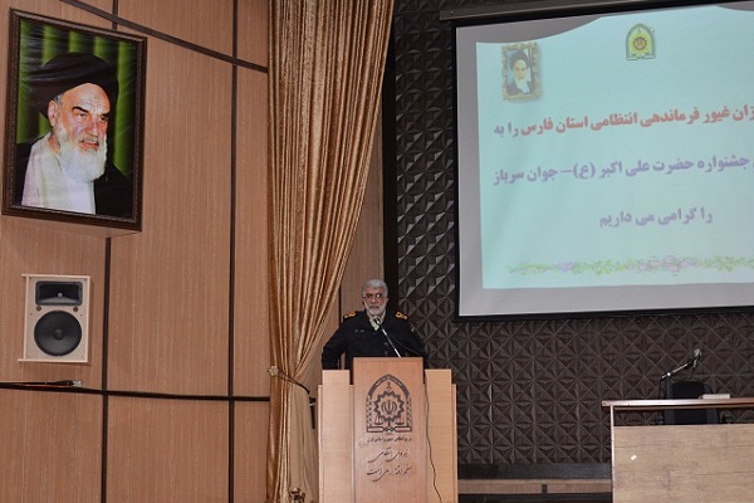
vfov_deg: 18.2
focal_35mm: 75
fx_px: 1571
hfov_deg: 27.0
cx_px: 417
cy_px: 309
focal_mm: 40
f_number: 4.5
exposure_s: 1/60
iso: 800
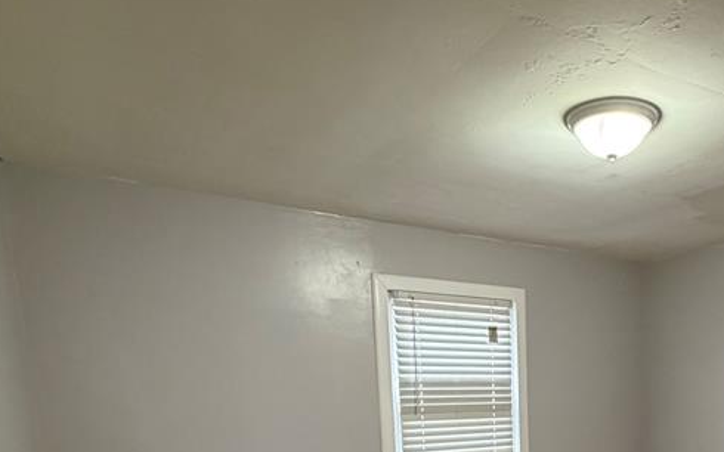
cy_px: 486
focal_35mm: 31
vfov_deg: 35.3
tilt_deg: -8.6
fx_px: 612
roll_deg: +2.5
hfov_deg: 57.6
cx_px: 557
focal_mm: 2.22
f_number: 2.2
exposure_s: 1/60
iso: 320
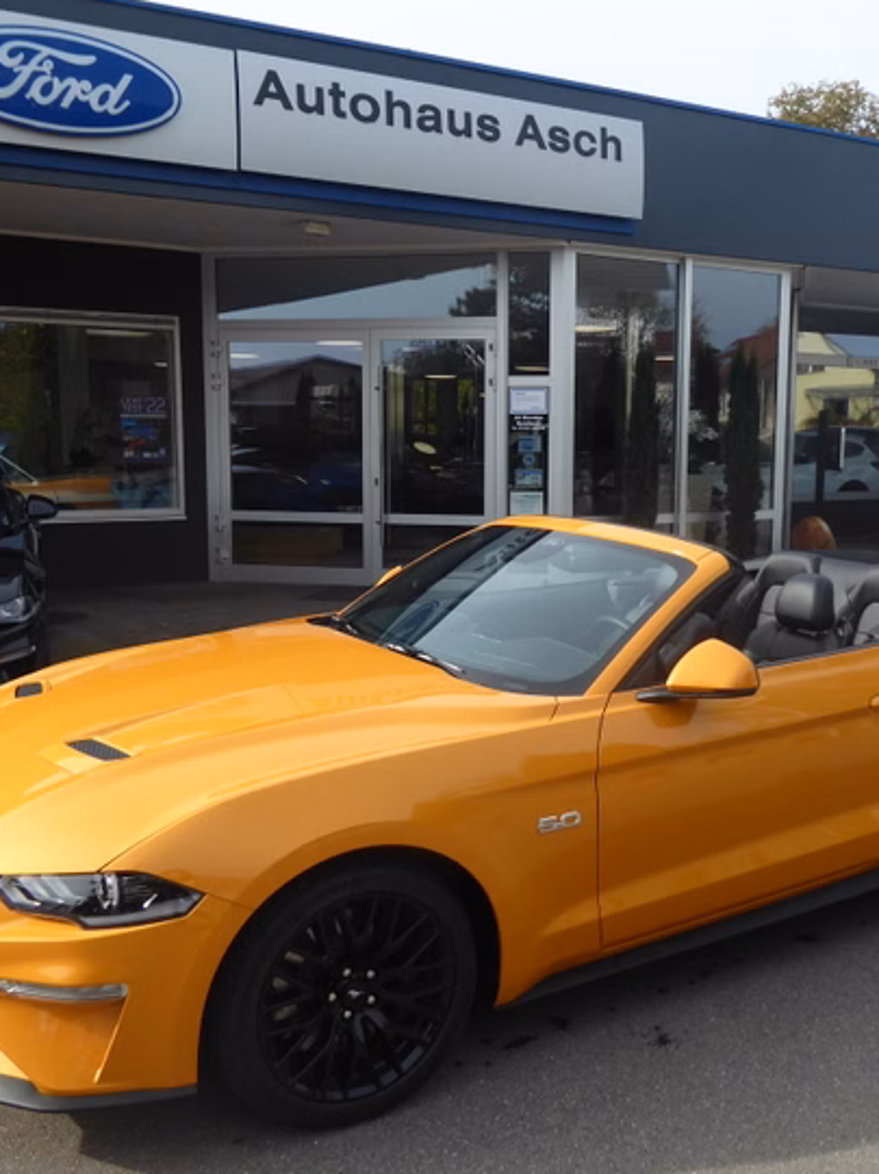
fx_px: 1254
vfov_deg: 50.1
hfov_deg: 38.5
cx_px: 510
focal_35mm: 37
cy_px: 627
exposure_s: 1/400
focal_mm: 4.3
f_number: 3.3
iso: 80
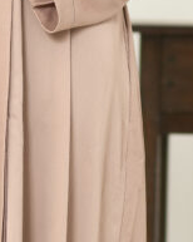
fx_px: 3104
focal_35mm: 434
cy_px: 68
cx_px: -1
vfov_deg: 4.5
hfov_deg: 3.6
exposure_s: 1/160
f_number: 3.2
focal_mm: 85
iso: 64
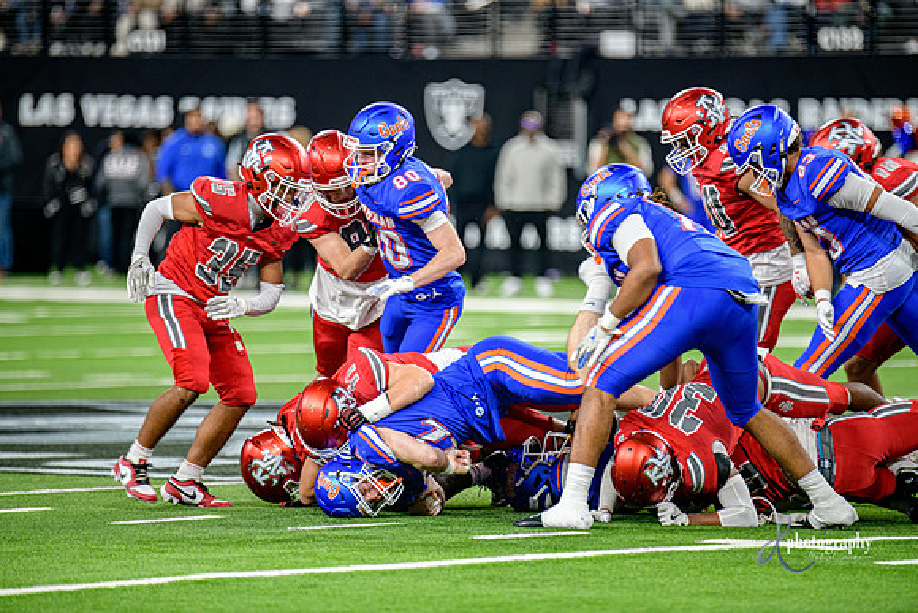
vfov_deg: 4.6
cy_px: 306
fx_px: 7651
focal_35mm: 300
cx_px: 459
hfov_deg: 6.9
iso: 1250
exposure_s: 1/400
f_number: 2.8
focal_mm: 300
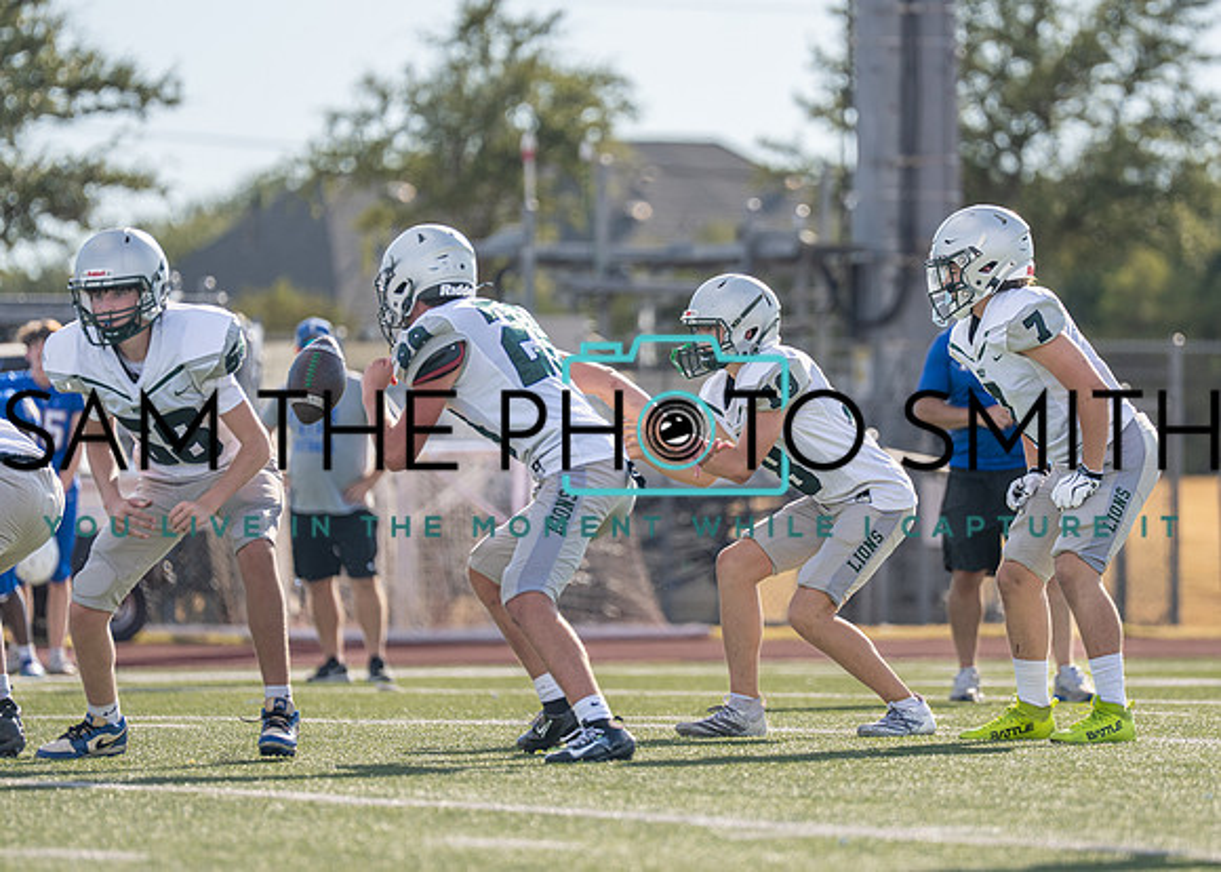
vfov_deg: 4.6
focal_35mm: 312
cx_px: 745
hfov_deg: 6.5
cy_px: 399
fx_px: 10801
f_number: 2.8
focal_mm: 200
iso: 100
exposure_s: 1/1600
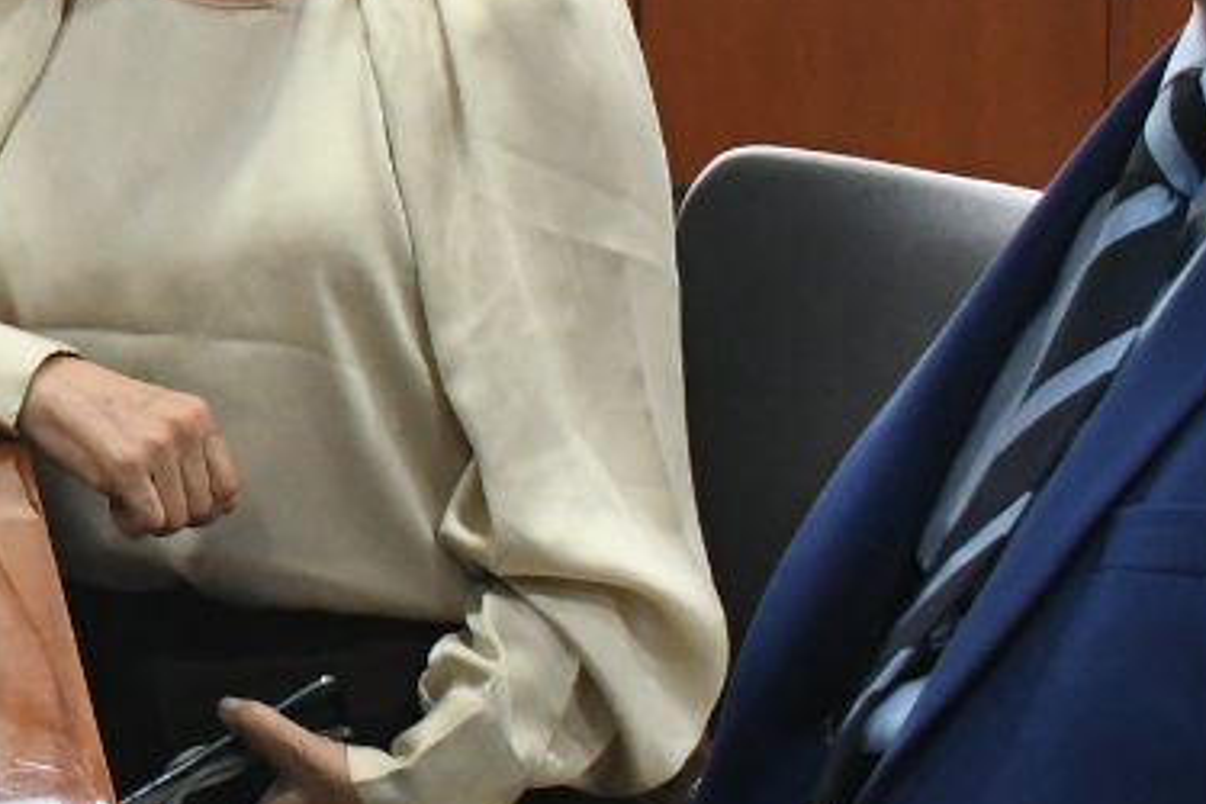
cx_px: -720
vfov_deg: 9.3
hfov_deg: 13.0
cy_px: 16
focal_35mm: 147
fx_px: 4924
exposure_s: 1/125
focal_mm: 23
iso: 3200
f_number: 5.6
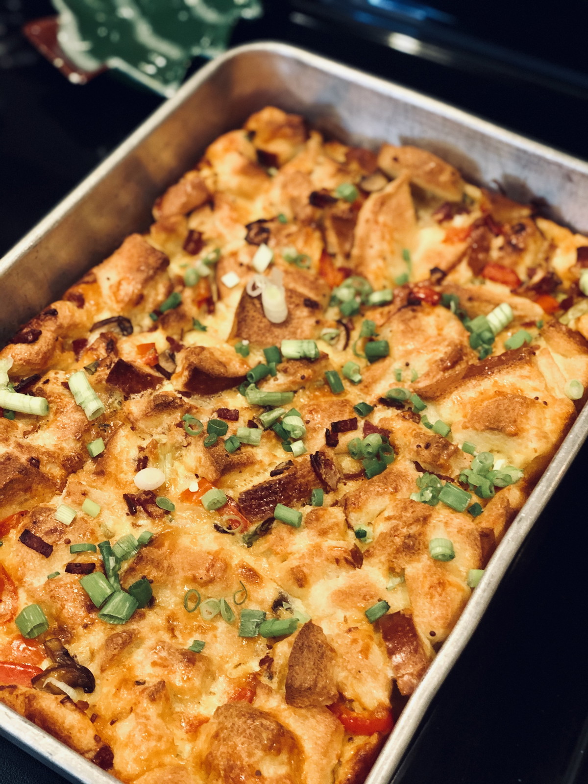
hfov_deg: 28.0
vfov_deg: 36.8
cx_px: 294
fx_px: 1178
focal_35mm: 52
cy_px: 392
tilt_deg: -53.0
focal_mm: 6
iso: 160
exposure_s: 1/24
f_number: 2.4
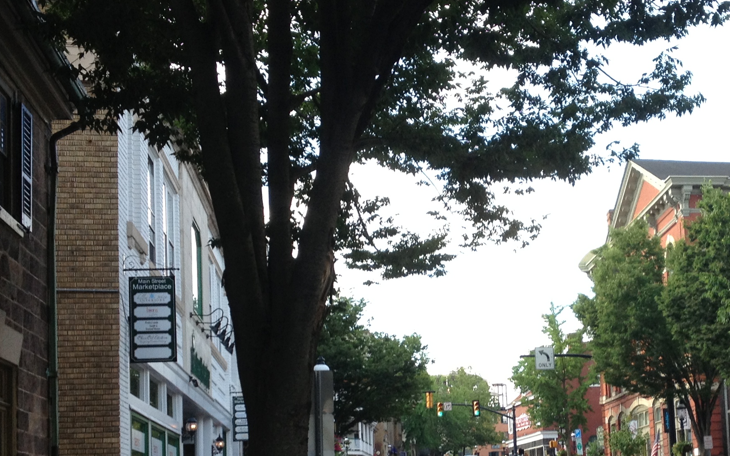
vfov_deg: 18.7
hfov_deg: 29.5
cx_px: 501
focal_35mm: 69
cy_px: 367
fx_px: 1373
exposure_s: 1/312
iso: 50
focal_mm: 4.28
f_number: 2.4
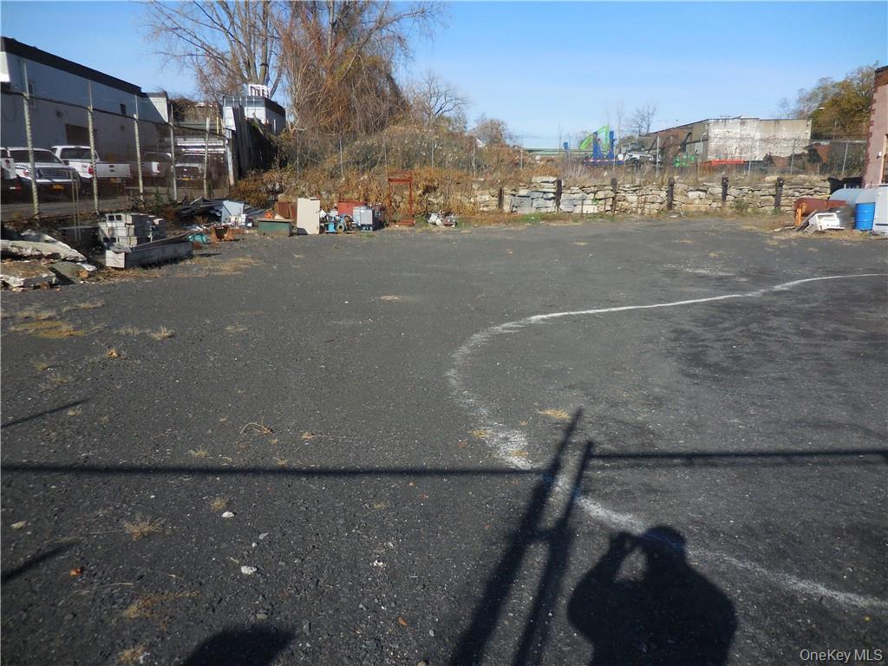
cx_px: 444
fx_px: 641
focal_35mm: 25
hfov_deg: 69.4
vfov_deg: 54.9
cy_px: 333
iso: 125
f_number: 3.3
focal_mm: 4.5
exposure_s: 1/1600
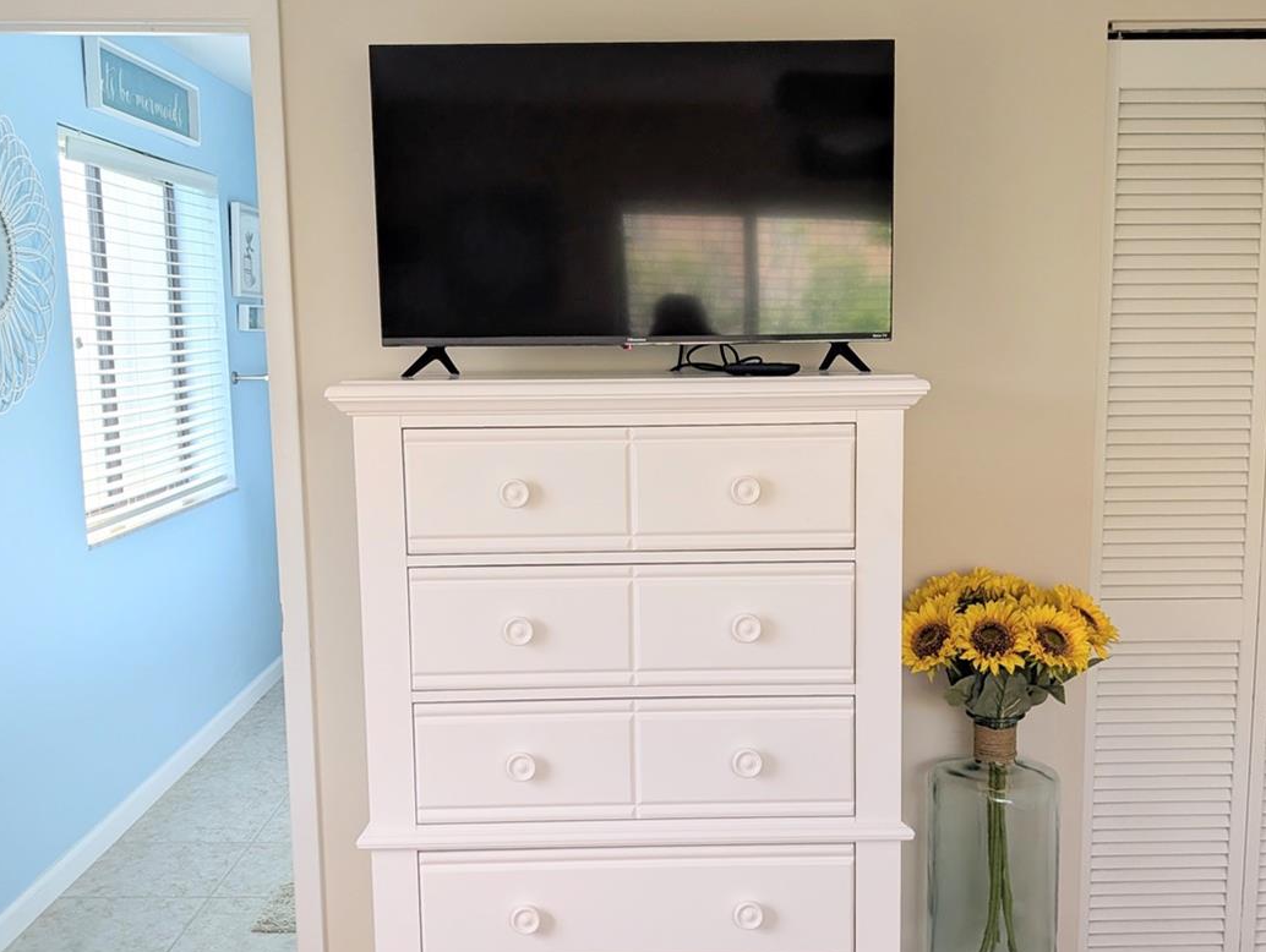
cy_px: 537
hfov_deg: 50.0
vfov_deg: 38.7
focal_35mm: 37
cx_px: 678
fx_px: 1355
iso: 23
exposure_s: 1/94.6
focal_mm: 6.9
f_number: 1.68
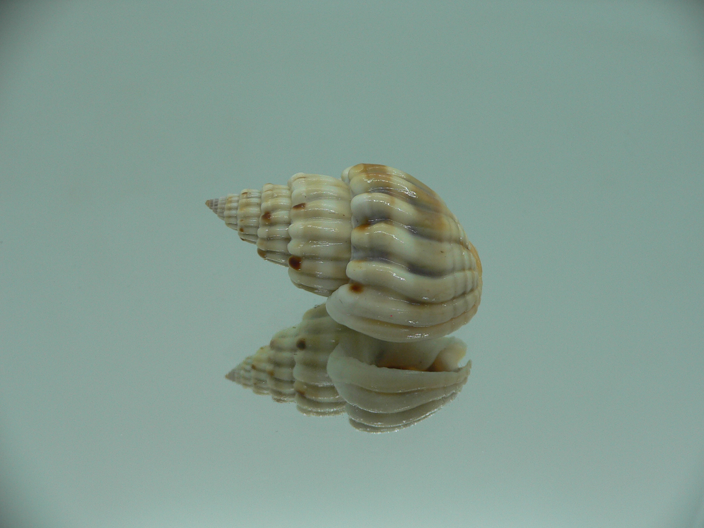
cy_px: 264
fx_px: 712
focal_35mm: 35
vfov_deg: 40.7
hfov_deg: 52.6
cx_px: 352
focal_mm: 4.6
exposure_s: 1/60
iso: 80
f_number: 2.8
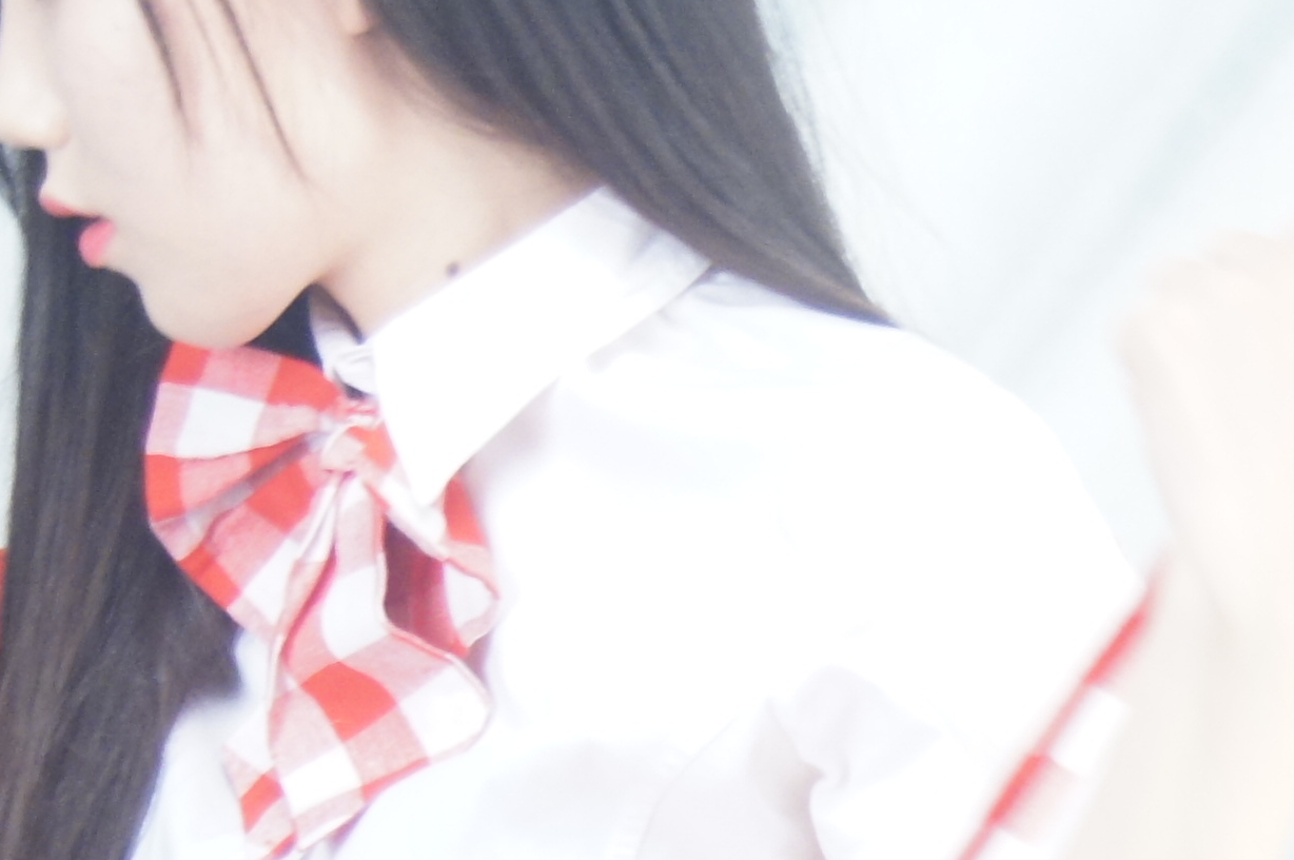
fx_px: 6032
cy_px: 1287
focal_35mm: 168
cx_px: 1317
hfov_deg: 12.1
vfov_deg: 8.0
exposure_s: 1/125
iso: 800
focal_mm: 28
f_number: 4.5
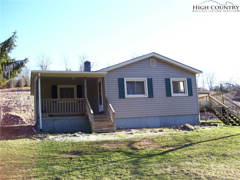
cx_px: 120
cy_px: 90
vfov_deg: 38.7
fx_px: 257
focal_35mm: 37
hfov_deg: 50.1
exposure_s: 1/250
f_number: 2.7
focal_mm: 6
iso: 80
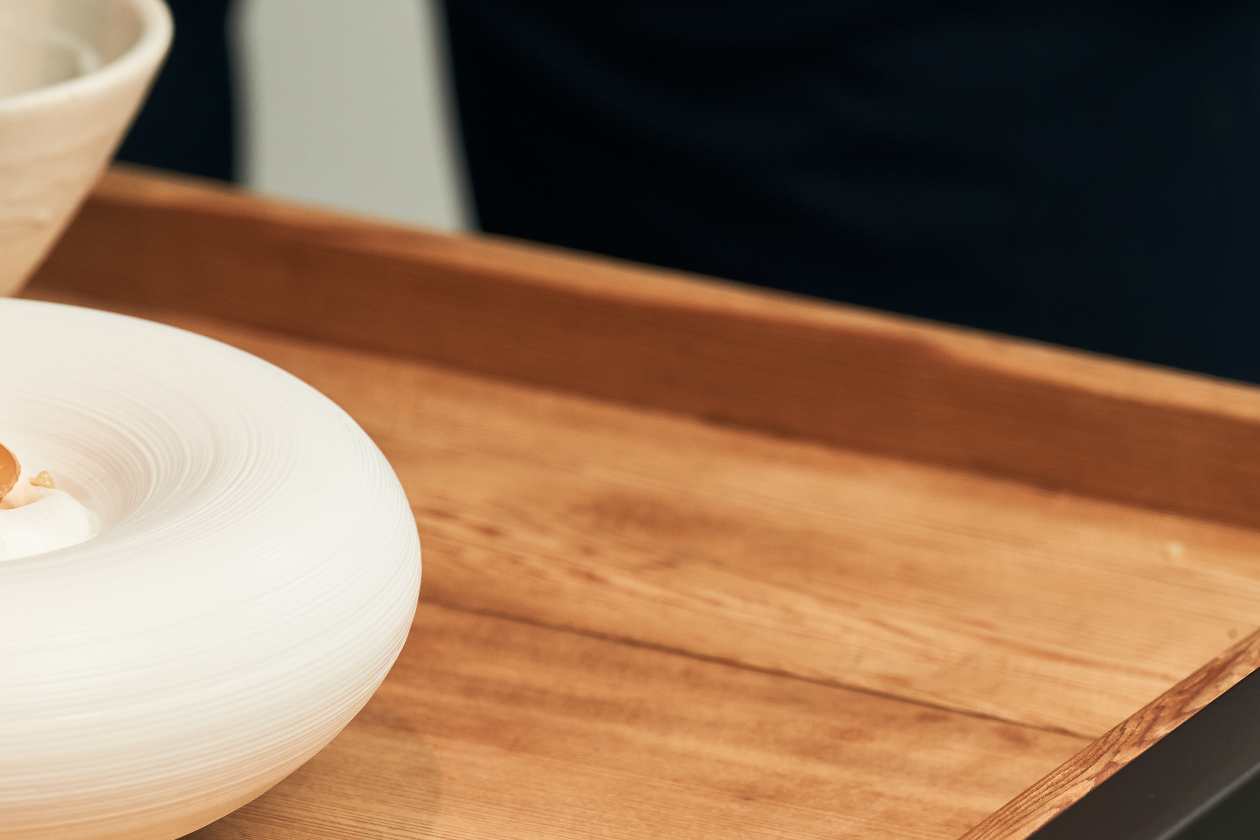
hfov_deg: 5.0
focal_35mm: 411
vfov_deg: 3.3
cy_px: 209
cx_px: -15
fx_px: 14385
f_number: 5.6
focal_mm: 173
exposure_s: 1/100
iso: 400
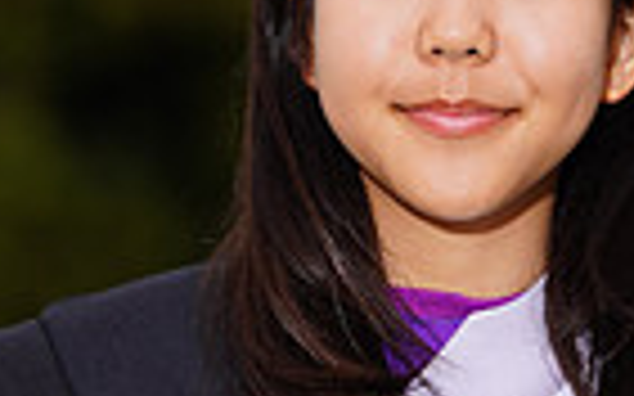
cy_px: 585
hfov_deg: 2.5
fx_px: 14474
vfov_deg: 1.6
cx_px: 259
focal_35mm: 838
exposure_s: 1/160
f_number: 5.6
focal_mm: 200
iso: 200
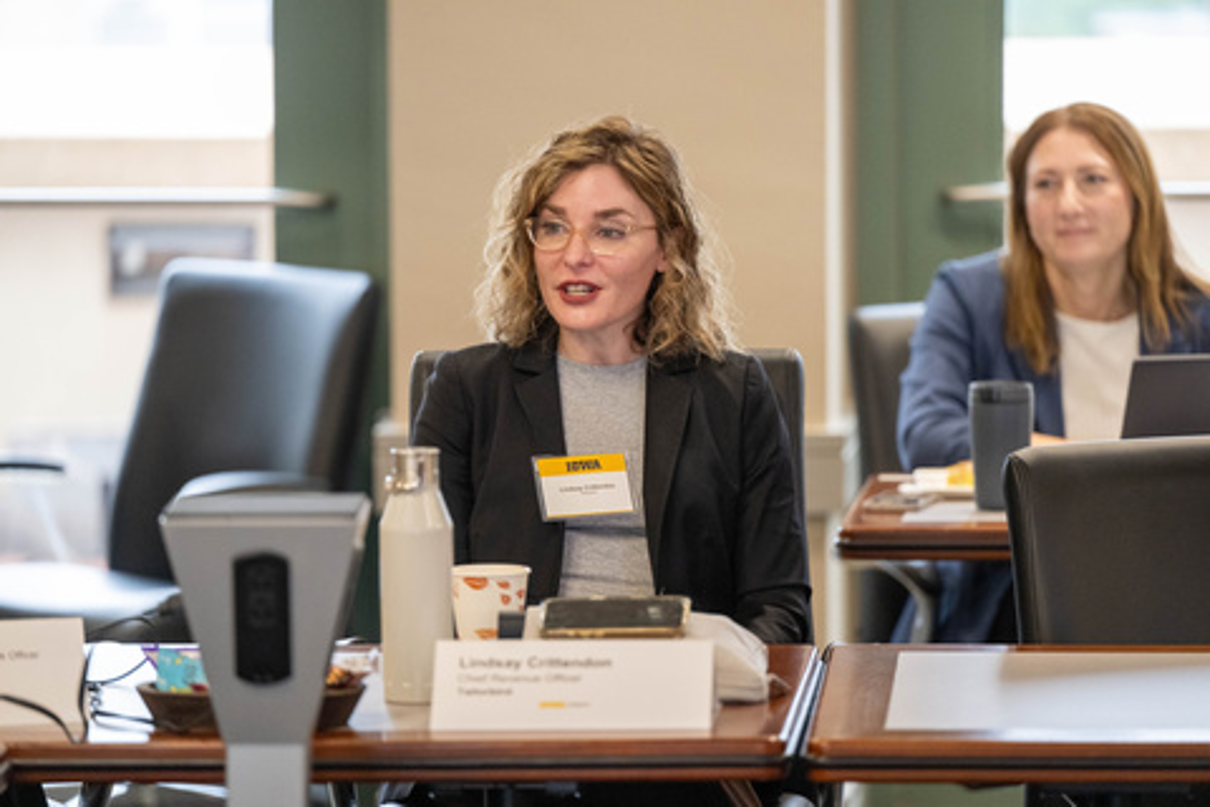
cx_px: 605
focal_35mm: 200
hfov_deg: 10.3
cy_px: 404
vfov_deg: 6.9
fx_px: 6722
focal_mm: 200
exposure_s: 1/200
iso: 3200
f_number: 3.2
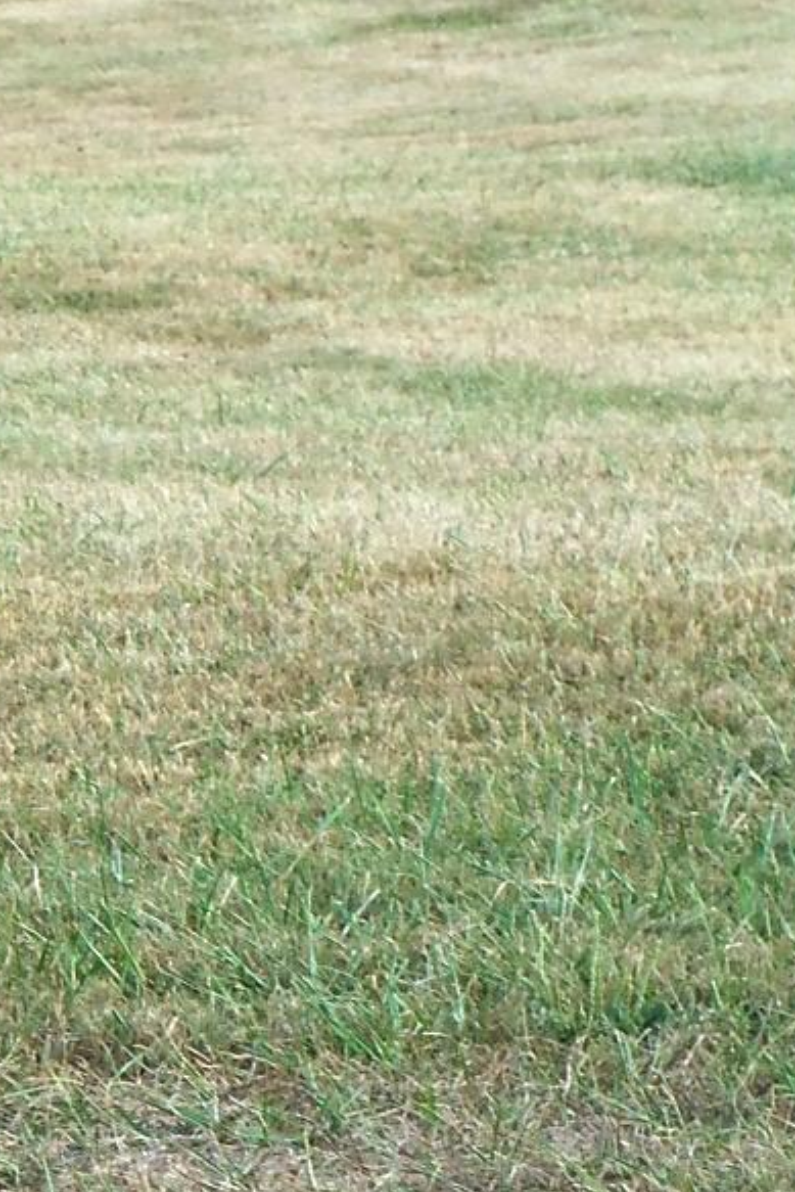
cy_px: 1075
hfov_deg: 4.7
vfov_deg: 7.2
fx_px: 9434
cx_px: -942
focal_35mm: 285
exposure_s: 1/125
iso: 80
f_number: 4.2
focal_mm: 14.3
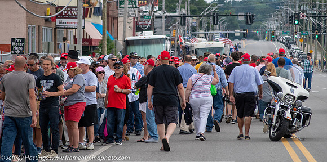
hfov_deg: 9.0
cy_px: 58
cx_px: 150
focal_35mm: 246
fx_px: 2078
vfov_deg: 4.5
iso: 500
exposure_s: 1/3200
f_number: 4.8
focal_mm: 125
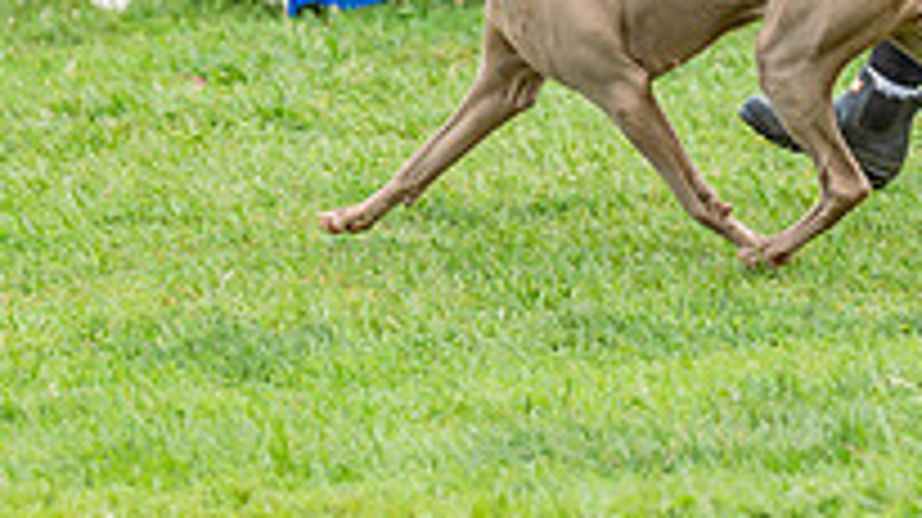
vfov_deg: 2.8
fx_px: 10726
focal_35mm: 439
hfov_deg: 4.9
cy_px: -277
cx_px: 594
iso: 640
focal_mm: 148
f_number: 4
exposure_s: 1/1250
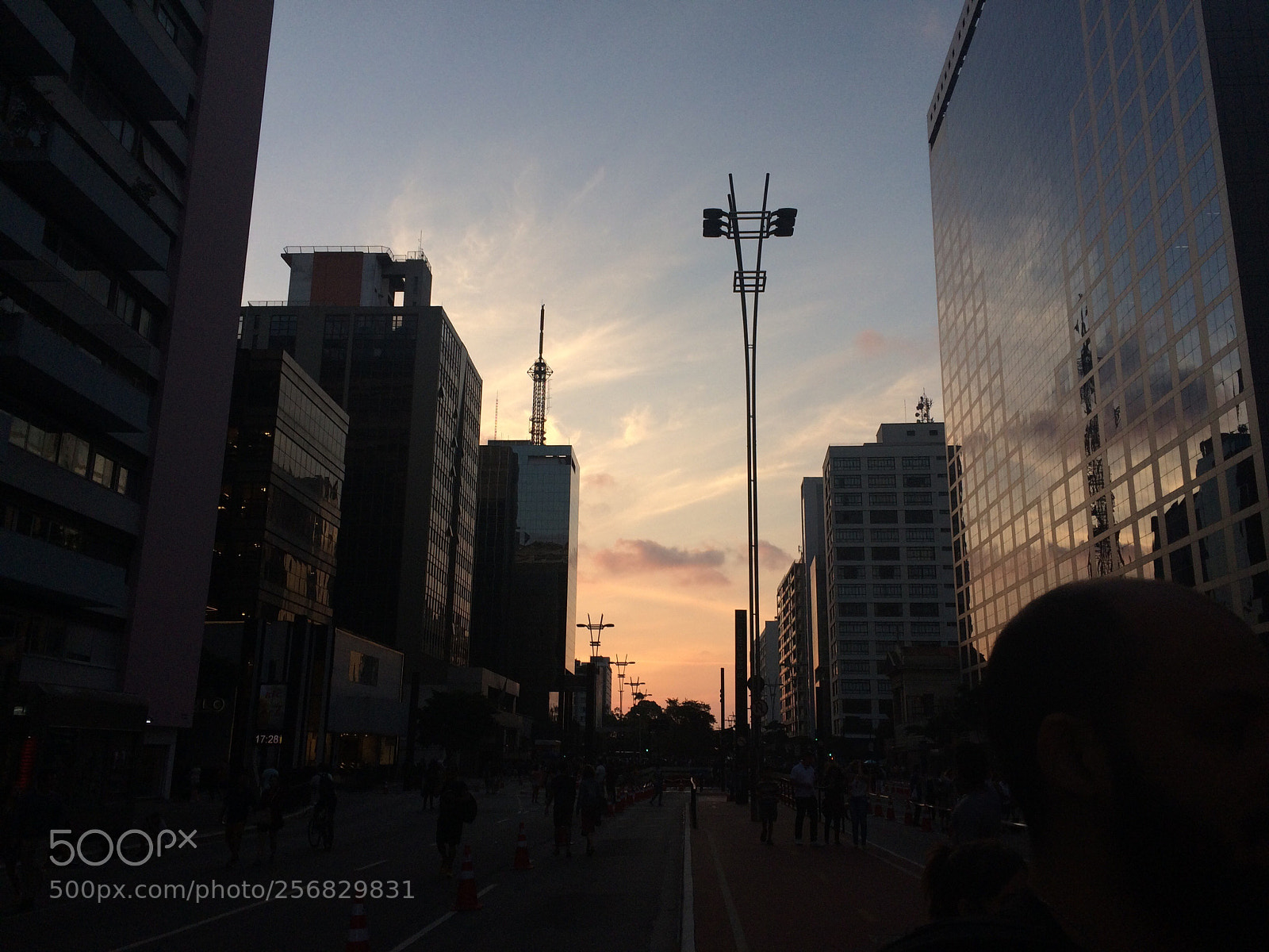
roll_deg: +0.8
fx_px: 1063
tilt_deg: +13.3
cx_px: 634
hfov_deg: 61.7
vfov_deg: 48.2
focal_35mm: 29
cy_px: 476
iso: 32
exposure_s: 1/672
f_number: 2.2
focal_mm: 4.15
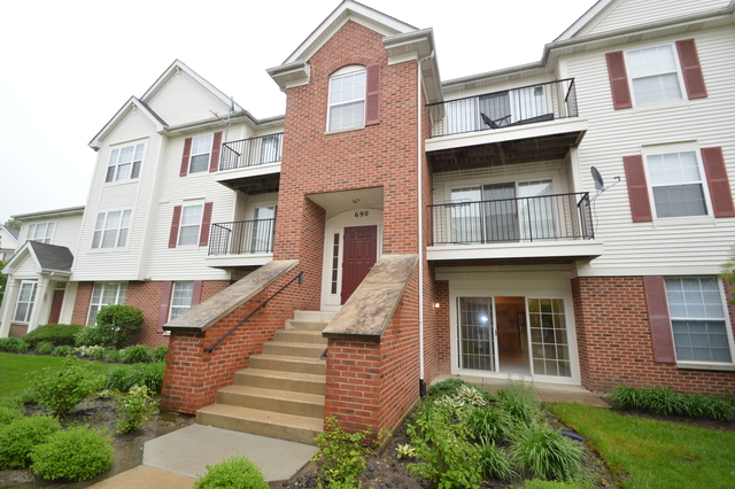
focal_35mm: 15
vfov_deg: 77.3
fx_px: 306
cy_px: 244
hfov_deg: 100.4
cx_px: 368
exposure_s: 1/125
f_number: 5.6
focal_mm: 10
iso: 220
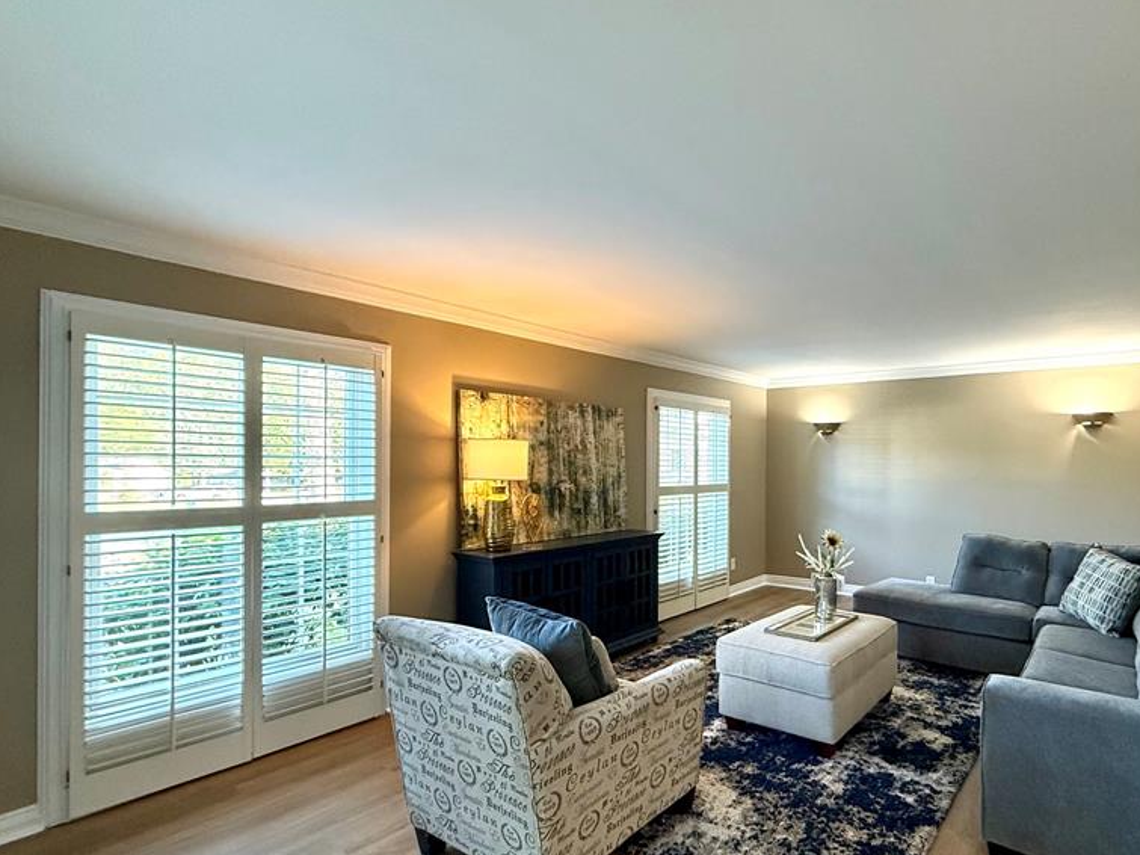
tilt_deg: -0.5
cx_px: 722
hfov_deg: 82.8
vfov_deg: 68.5
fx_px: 626
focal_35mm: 19
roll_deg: -0.4
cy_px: 468
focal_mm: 2.22
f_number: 2.2
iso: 500
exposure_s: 1/120
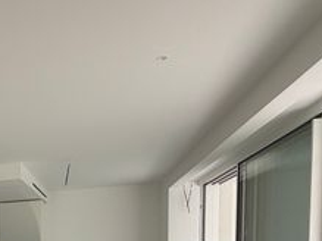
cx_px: -47
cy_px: 279
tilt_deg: -2.0
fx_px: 381
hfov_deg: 37.0
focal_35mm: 41
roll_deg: +1.4
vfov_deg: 30.5
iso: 64
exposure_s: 1/421
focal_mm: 2.22
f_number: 2.2
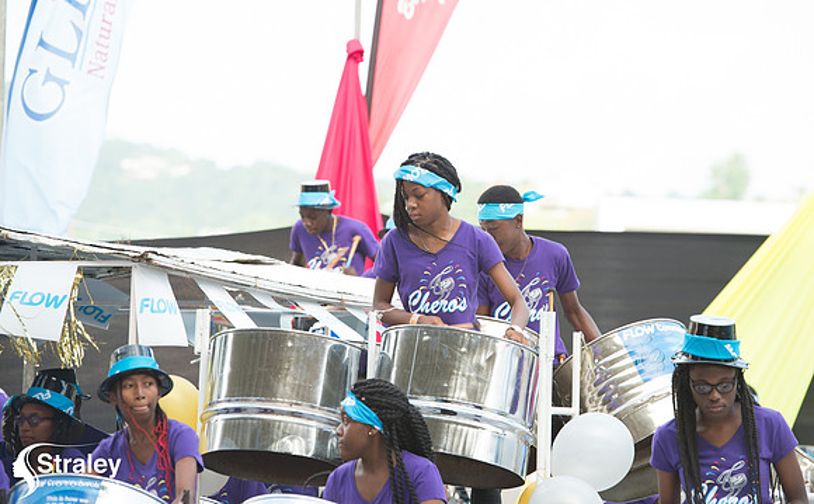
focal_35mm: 188
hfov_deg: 11.2
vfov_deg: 6.9
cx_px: 429
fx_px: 4167
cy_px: 219
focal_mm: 175
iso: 250
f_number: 5.6
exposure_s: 1/160
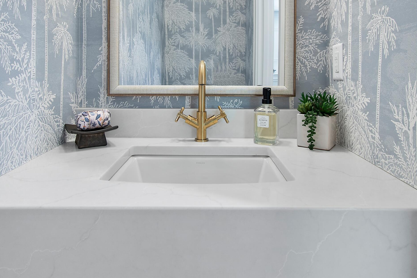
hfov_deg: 73.7
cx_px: 207
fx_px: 278
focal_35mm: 24
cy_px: 68
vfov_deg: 50.8
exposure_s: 1/1.67
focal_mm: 10
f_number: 4.5
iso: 100
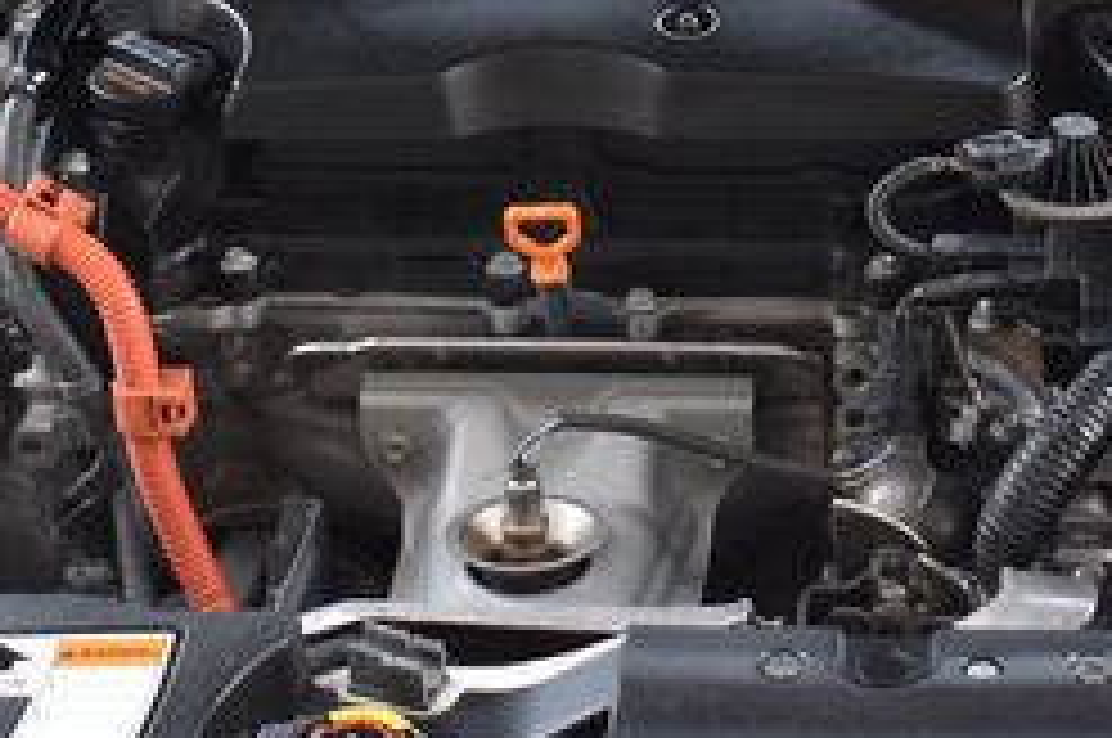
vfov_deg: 13.7
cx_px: 828
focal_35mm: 97
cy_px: -86
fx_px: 3001
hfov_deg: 20.8
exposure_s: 1/100
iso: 400
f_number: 5
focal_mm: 25
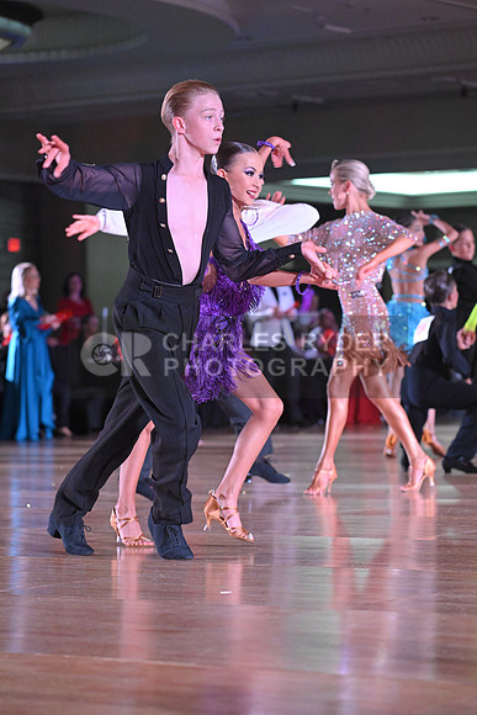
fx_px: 2423
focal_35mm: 122
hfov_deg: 11.2
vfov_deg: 16.8
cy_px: 358
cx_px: 238
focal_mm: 122
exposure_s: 1/400
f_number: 5
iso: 5000
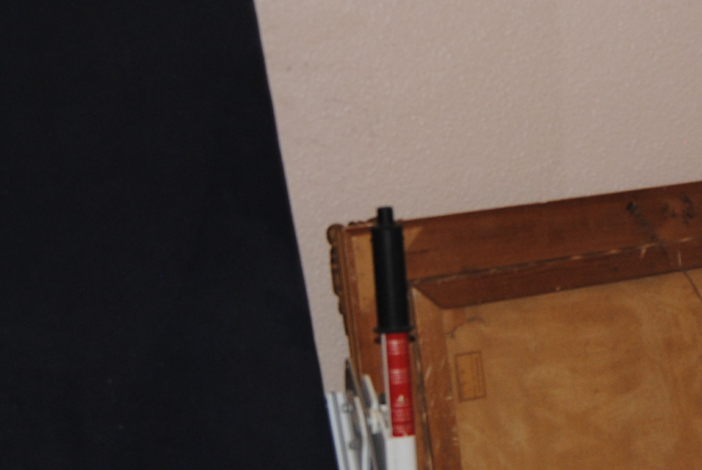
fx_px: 2168
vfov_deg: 12.4
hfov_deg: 18.3
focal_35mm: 111
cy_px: 192
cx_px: 504
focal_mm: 22
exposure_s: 1/60
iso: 200
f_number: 3.5
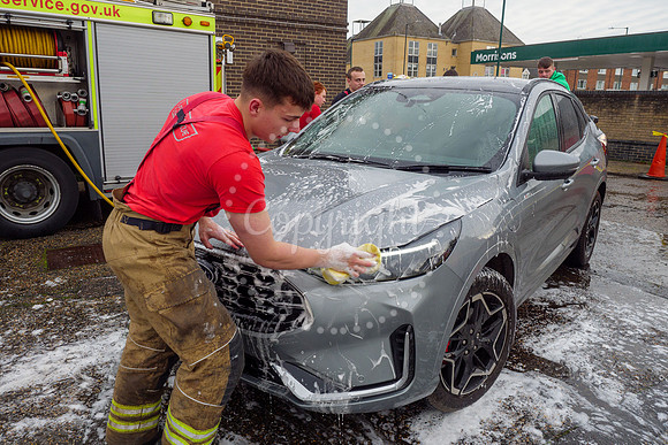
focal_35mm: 25
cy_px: 222
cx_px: 334
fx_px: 463
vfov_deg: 51.4
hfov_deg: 71.6
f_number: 4
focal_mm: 12
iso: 200
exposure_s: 1/400
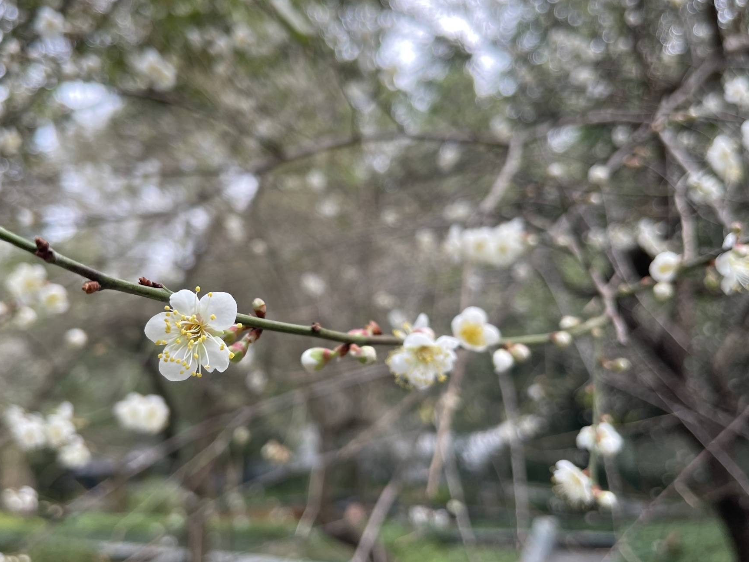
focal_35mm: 29
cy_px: 269
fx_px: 627
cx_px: 321
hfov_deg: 61.4
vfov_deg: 48.2
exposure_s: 1/235
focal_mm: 5.1
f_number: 1.6
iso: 32
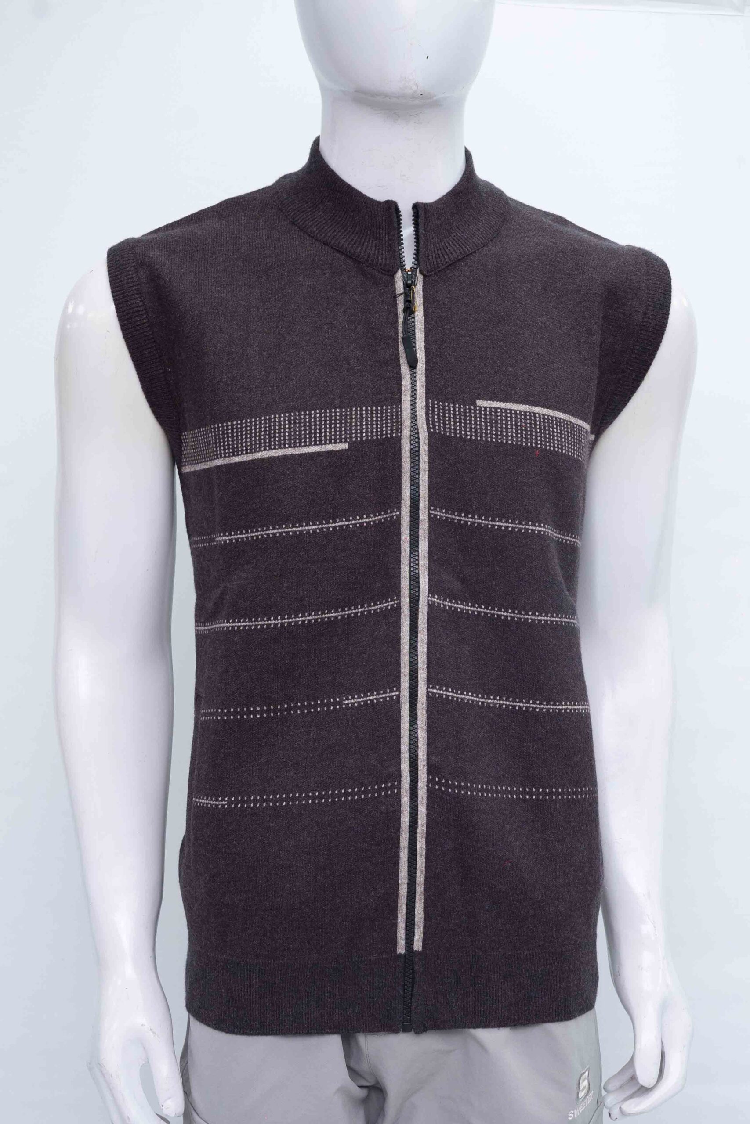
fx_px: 1625
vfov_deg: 38.2
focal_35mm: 52
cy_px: 562
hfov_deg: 26.0
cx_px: 375
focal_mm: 35
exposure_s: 1/125
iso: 1000
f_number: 6.3
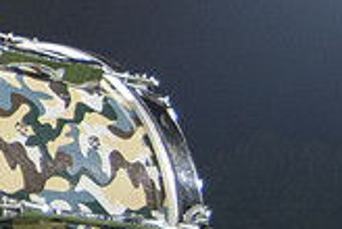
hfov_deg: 11.2
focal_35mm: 169
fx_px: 1608
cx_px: -296
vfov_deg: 8.1
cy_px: 32
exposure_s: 1/160
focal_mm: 34
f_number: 4
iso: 2200
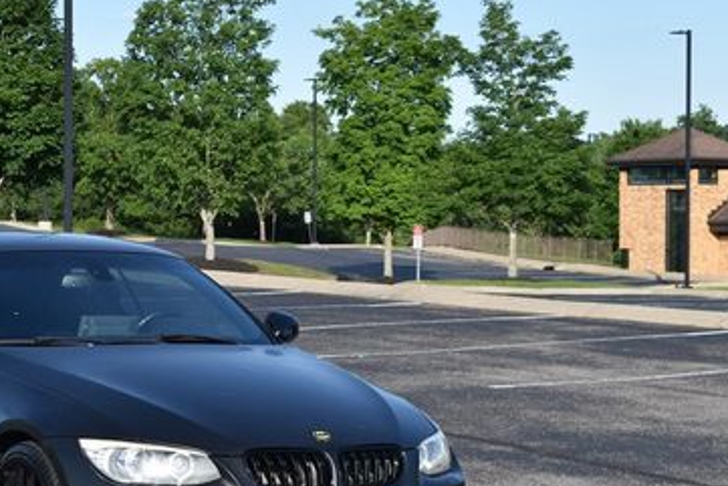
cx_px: 91
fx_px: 2043
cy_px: 301
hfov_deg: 19.9
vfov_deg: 13.6
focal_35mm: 101
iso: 140
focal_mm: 38
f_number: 8
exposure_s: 1/250
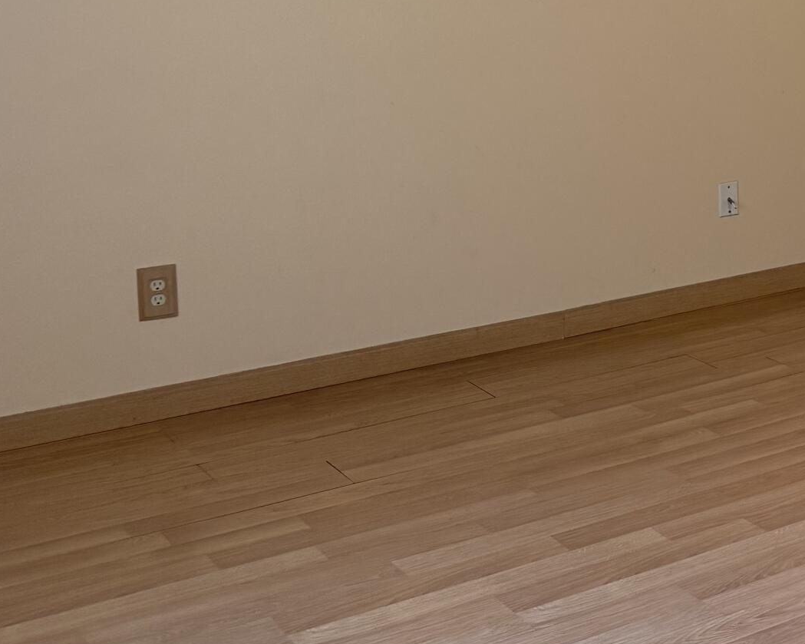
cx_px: 1136
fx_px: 1596
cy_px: 56
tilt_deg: -6.8
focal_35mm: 67
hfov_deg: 23.7
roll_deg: -0.6
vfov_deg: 22.2
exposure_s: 1/120
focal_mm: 6.76
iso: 250
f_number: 1.78
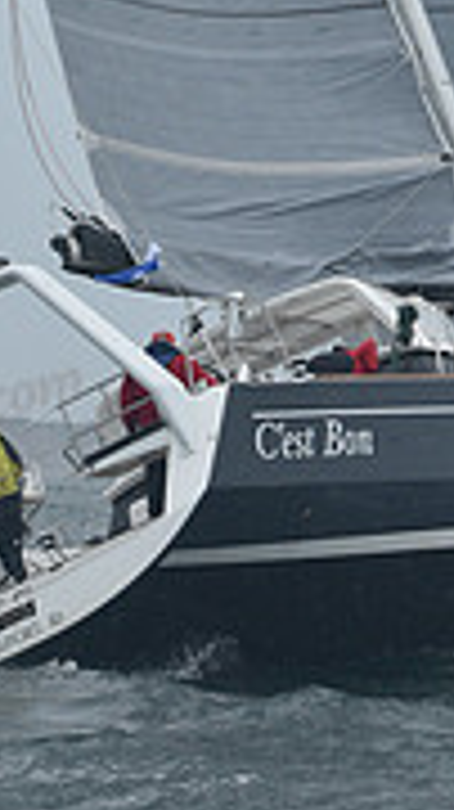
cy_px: -306
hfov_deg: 5.1
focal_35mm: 236
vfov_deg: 9.0
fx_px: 5060
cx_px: 317
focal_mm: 70
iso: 320
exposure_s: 1/1000
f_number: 7.1
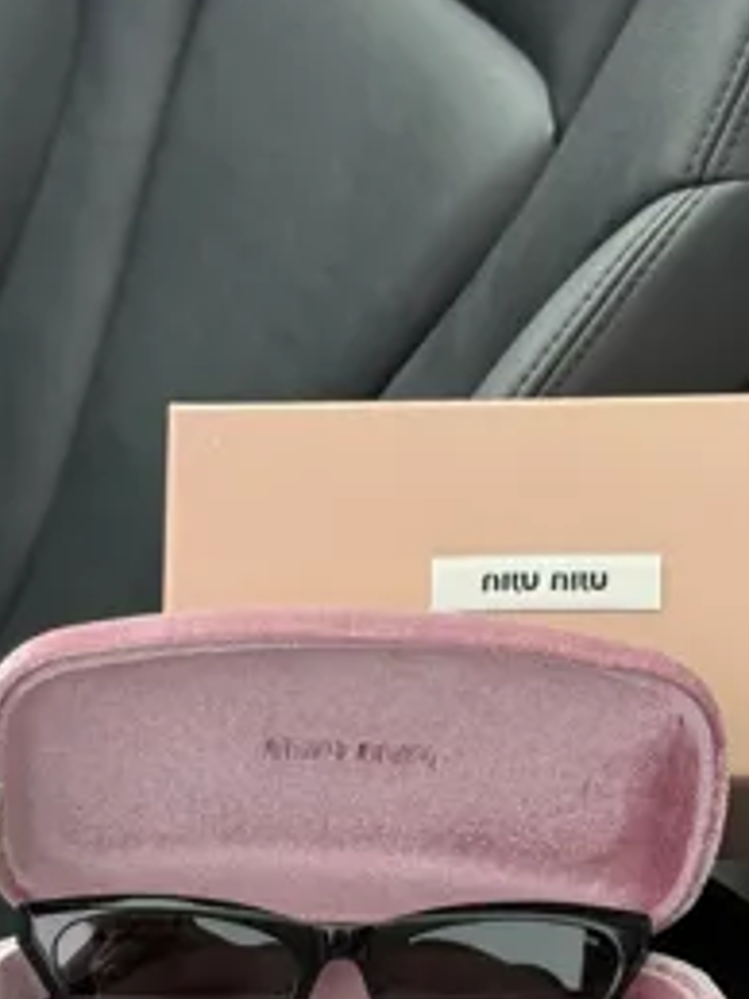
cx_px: 286
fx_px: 2570
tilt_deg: -37.1
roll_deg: -3.0
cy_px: 868
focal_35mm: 89
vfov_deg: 21.6
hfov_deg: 16.6
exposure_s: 1/51
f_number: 1.78
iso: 80
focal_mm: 6.76
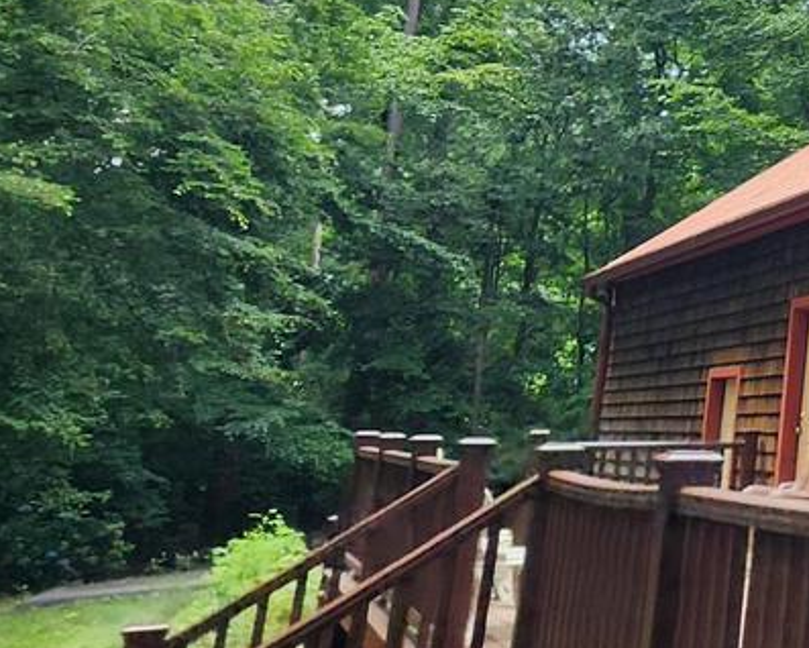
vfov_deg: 32.1
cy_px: 159
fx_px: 1102
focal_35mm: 46
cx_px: 1349
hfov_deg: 24.6
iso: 50
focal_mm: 2.2
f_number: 2.2
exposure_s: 1/298
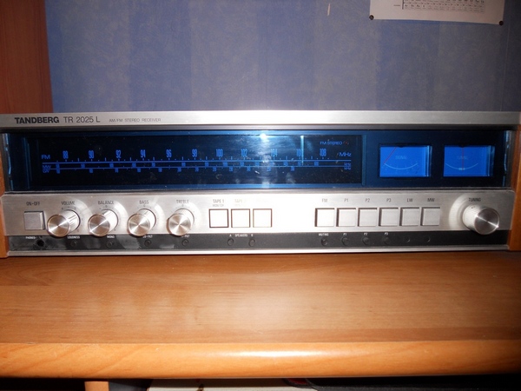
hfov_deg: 65.3
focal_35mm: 27
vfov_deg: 51.4
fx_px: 406
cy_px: 196
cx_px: 260
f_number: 3.2
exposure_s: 1/25
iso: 80
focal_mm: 4.9
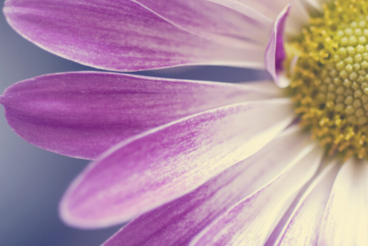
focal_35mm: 147
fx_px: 1504
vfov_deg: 9.3
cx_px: 136
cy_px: 66
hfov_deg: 13.9
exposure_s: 1/25
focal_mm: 60
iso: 400
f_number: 3.8
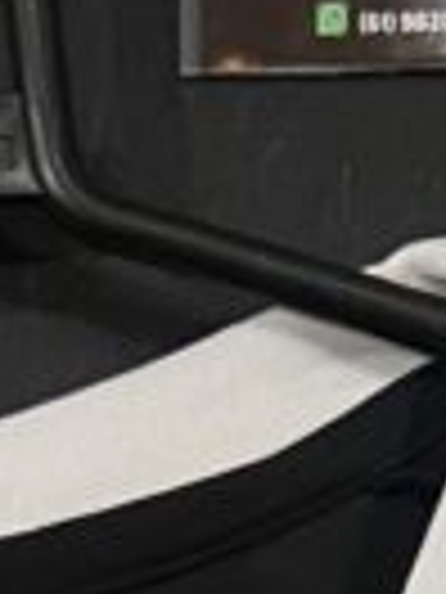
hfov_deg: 7.3
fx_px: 3470
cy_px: 1845
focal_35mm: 202
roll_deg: +0.4
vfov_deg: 8.2
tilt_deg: -5.0
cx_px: -23
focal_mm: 4.25
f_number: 1.8
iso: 160
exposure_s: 1/60
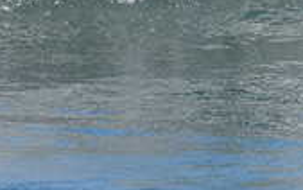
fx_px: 21640
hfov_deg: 0.8
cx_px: 473
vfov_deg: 0.5
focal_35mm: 2618
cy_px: -134
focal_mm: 500
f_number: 5.6
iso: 400
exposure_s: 1/2000
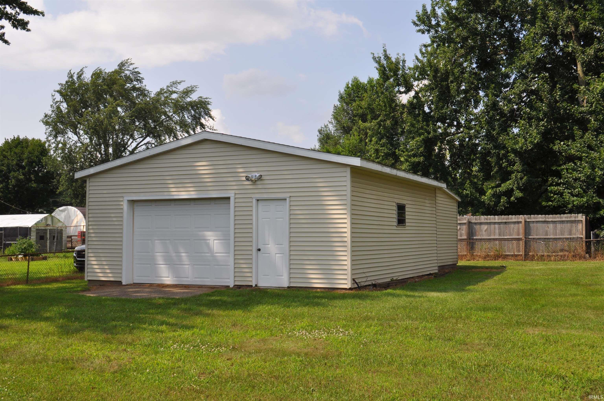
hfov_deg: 46.5
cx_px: 302
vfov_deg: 31.8
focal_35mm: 42
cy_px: 200
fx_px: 704
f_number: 13
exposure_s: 1/200
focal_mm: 28
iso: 200
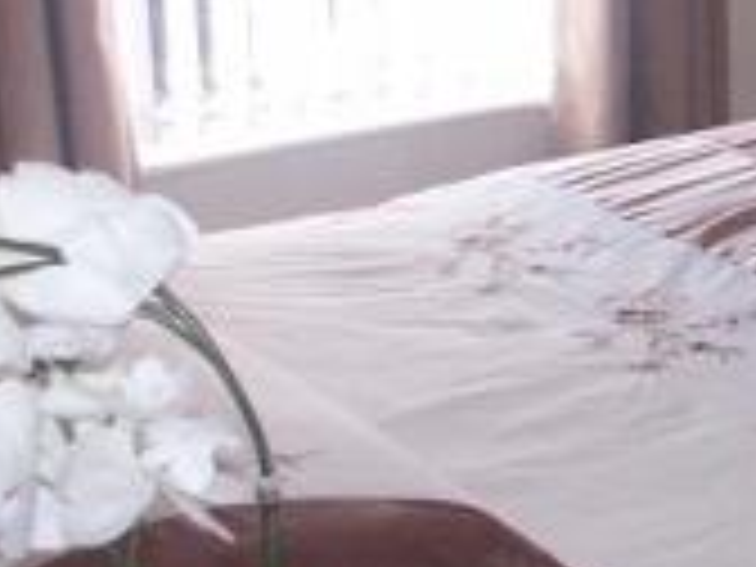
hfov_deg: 18.0
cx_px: 1150
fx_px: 2118
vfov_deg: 15.0
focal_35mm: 97
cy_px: 29
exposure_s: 1/250
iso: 200
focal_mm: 7.37
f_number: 4
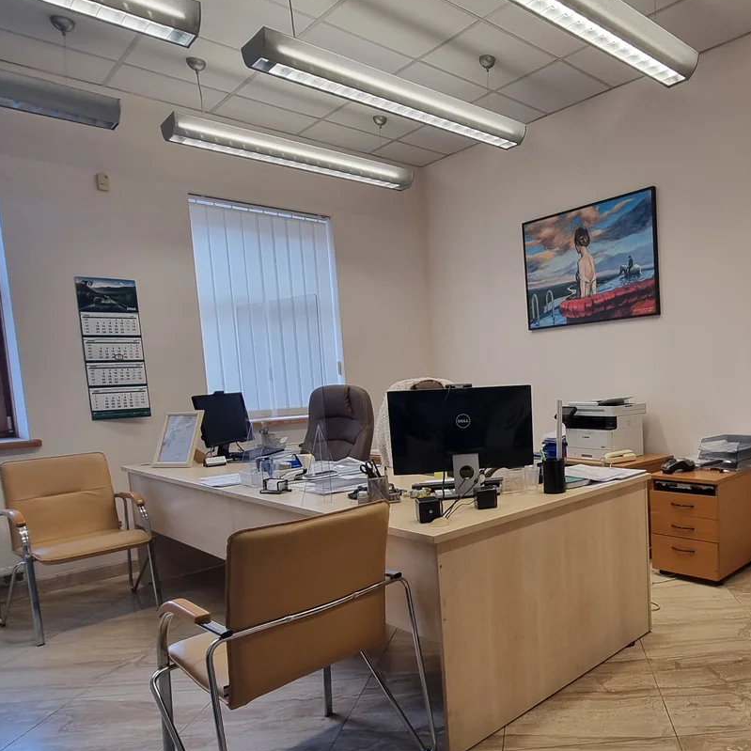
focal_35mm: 23
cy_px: 430
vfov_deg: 66.9
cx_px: 585
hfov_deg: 62.4
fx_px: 565
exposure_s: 1/50
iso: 100
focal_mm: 2.2
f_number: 2.2
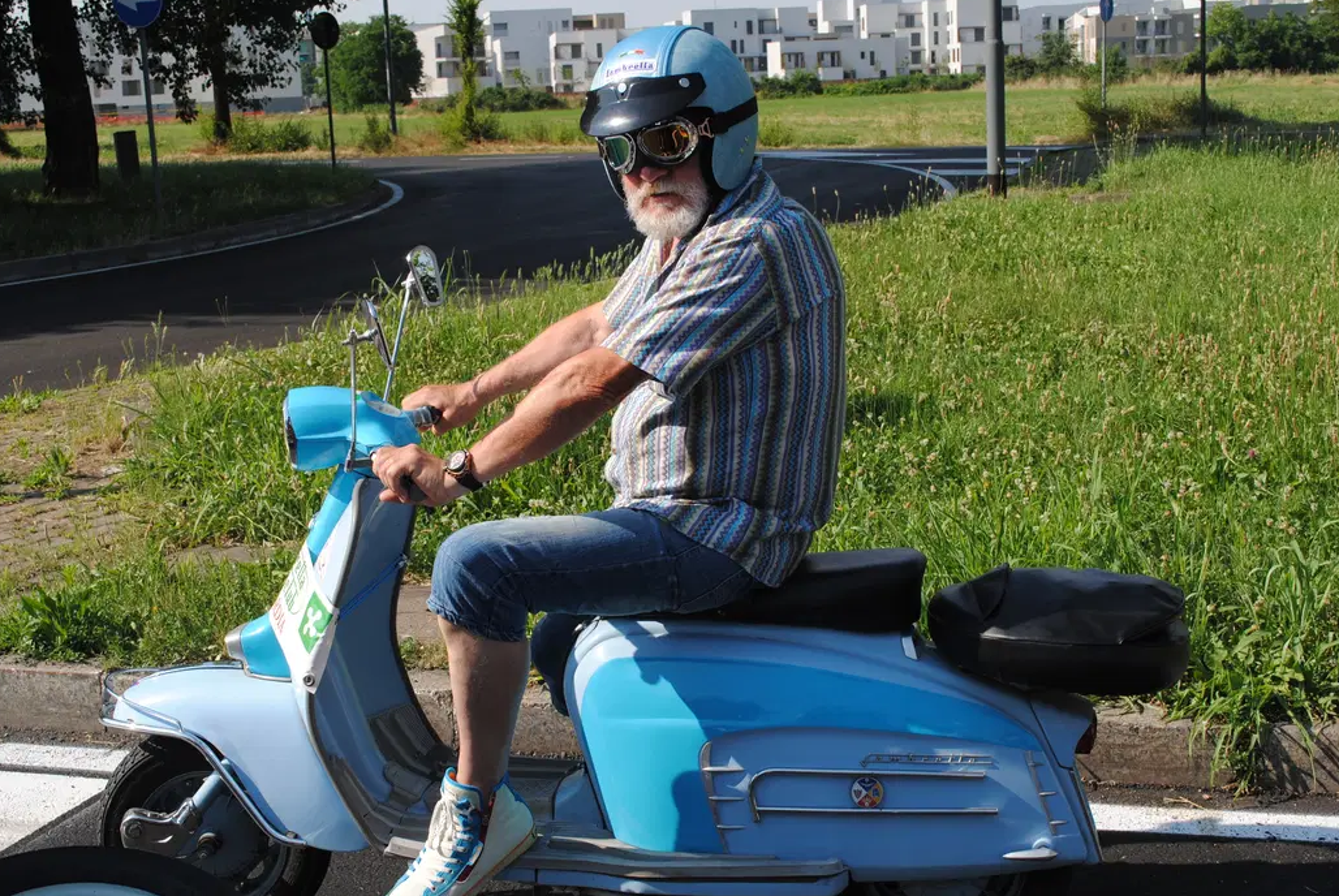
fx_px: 1825
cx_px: 649
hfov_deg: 40.3
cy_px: 471
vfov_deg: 27.6
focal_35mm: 49
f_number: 7.1
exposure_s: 1/200
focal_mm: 28
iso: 100
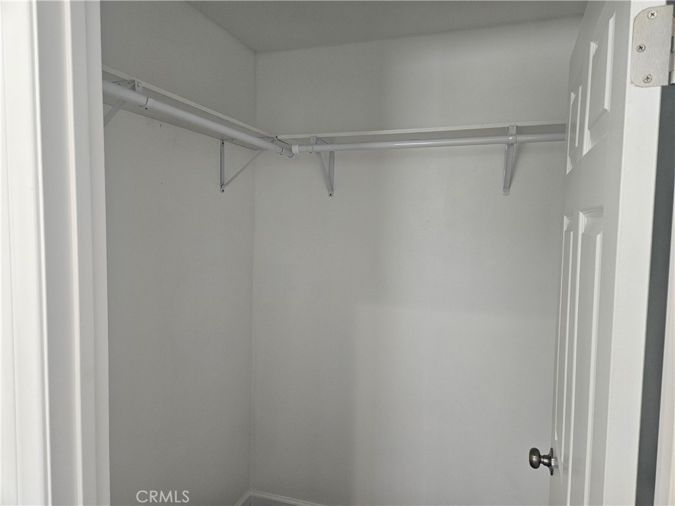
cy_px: 253
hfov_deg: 73.9
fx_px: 448
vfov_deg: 58.9
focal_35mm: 23
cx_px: 338
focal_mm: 5.4
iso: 125
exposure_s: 1/120
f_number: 1.8
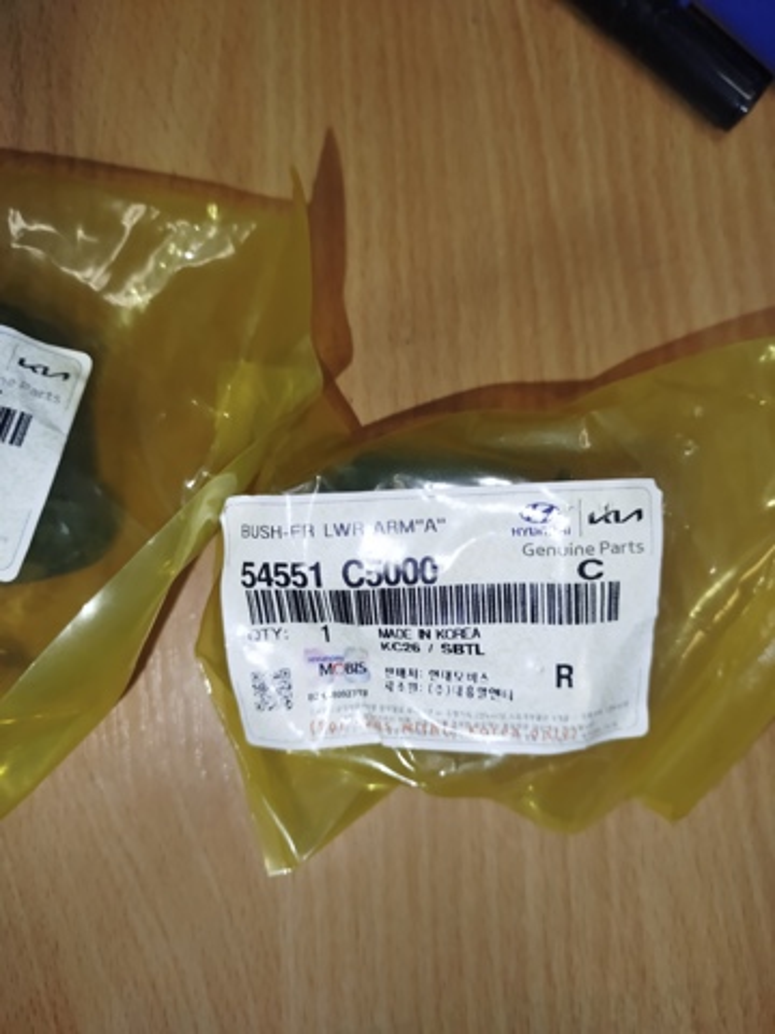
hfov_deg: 56.8
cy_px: 517
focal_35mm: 24
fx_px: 716
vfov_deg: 71.6
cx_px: 388
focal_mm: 5.31
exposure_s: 1/50
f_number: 1.7
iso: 100
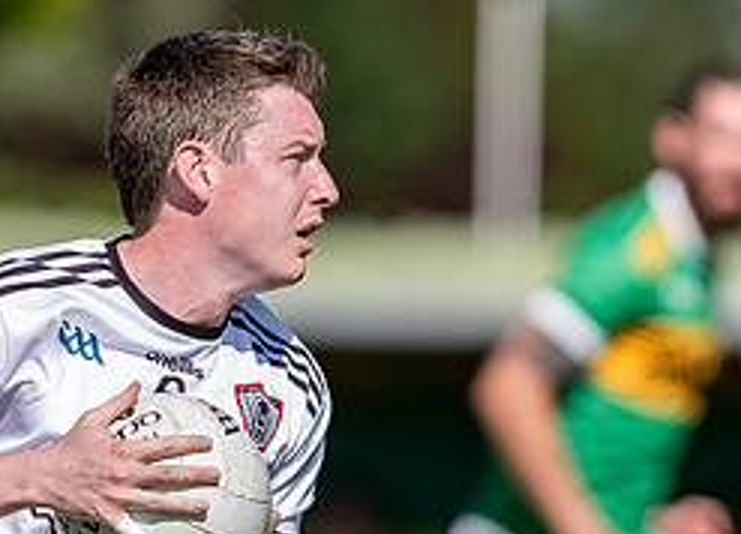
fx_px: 25689
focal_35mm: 1217
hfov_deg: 1.7
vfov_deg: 1.2
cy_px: 576
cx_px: 237
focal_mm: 300
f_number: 2.8
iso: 100
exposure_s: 1/2000
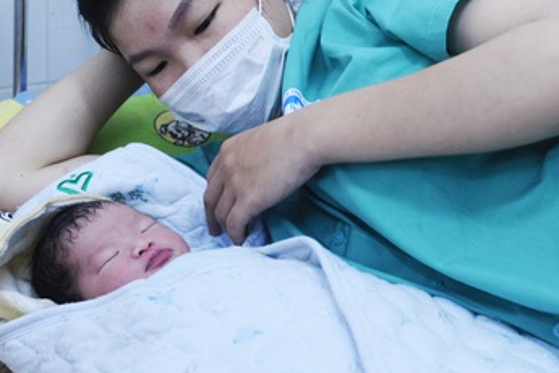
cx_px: 290
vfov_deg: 21.6
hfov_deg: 31.9
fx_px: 978
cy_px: 159
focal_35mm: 63
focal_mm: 34
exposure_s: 1/50
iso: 1600
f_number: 4.5
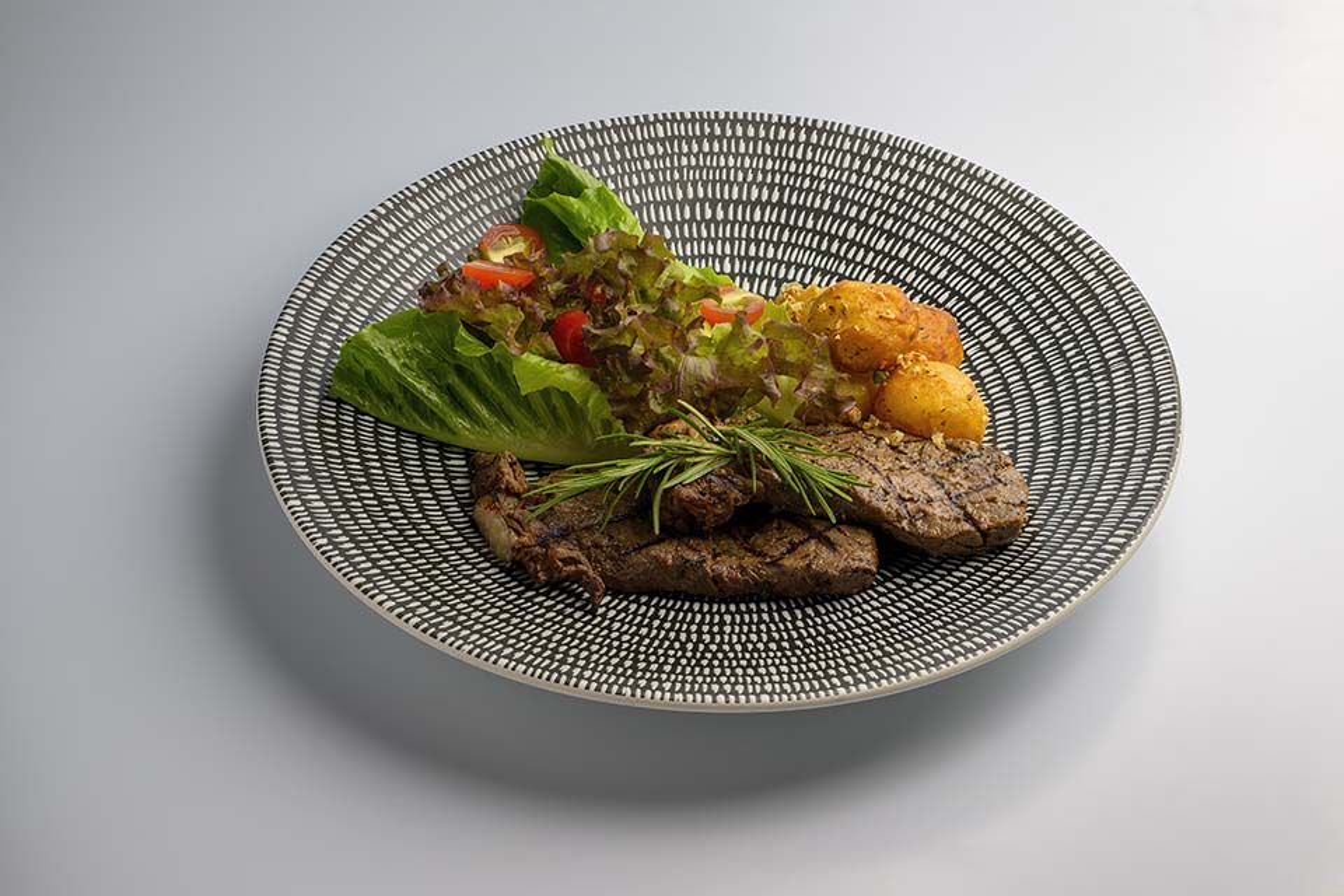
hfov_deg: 23.9
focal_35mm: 85
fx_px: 3173
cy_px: 448
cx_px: 672
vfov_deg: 16.1
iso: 80
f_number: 8.5
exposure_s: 1/200
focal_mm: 85
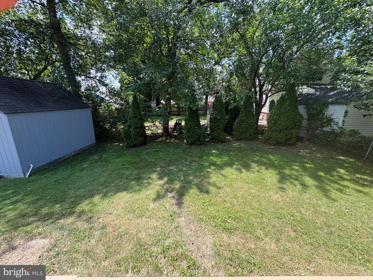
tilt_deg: -13.8
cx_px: 186
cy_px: 140
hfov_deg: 102.1
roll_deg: -0.5
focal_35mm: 14
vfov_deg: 85.7
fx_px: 151
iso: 50
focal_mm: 2.22
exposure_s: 1/311
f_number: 2.2
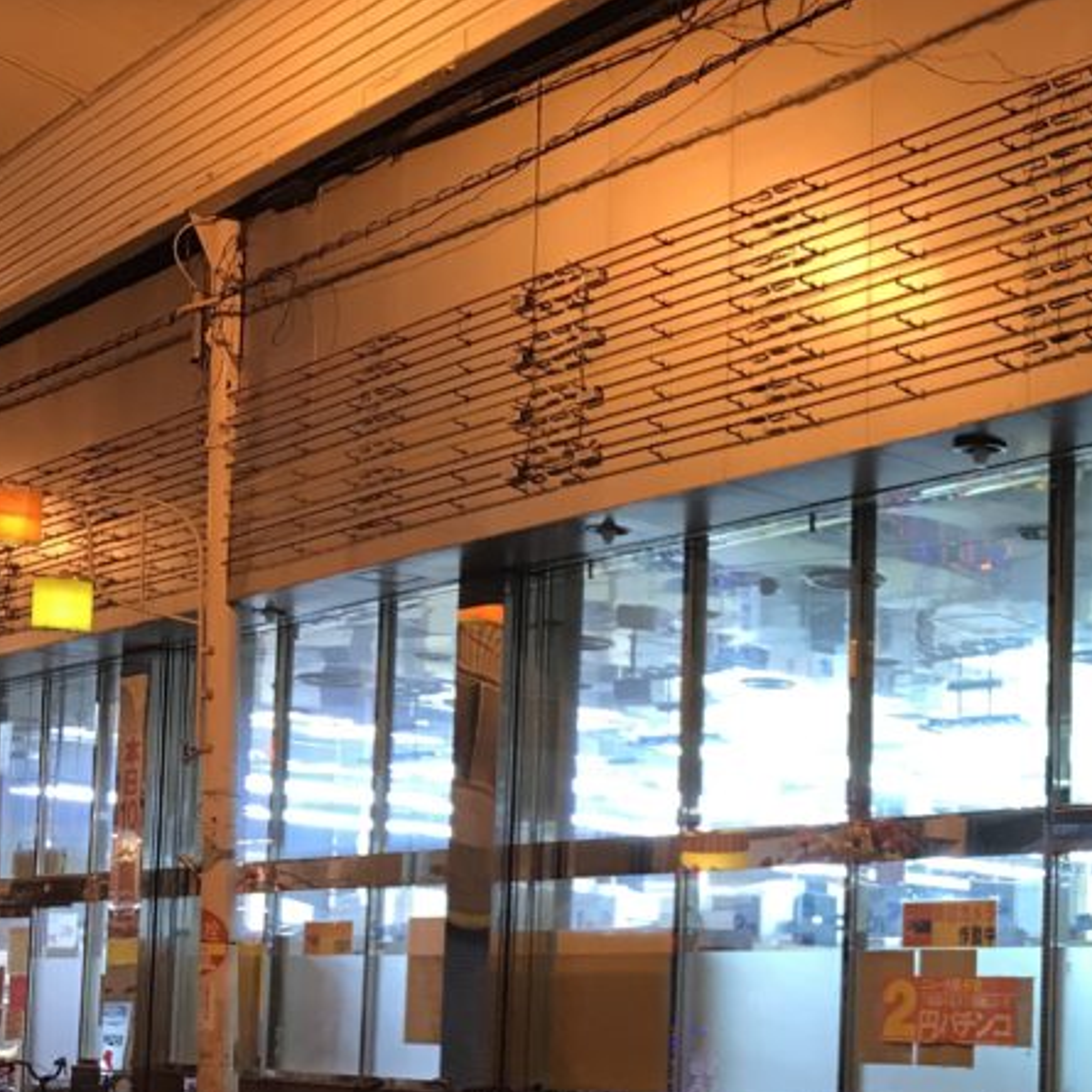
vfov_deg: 29.4
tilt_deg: +6.2
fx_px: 2034
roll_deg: +0.1
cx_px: 1139
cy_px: 854
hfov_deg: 27.9
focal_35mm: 57
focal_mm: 3.99
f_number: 1.8
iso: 32
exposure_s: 1/30
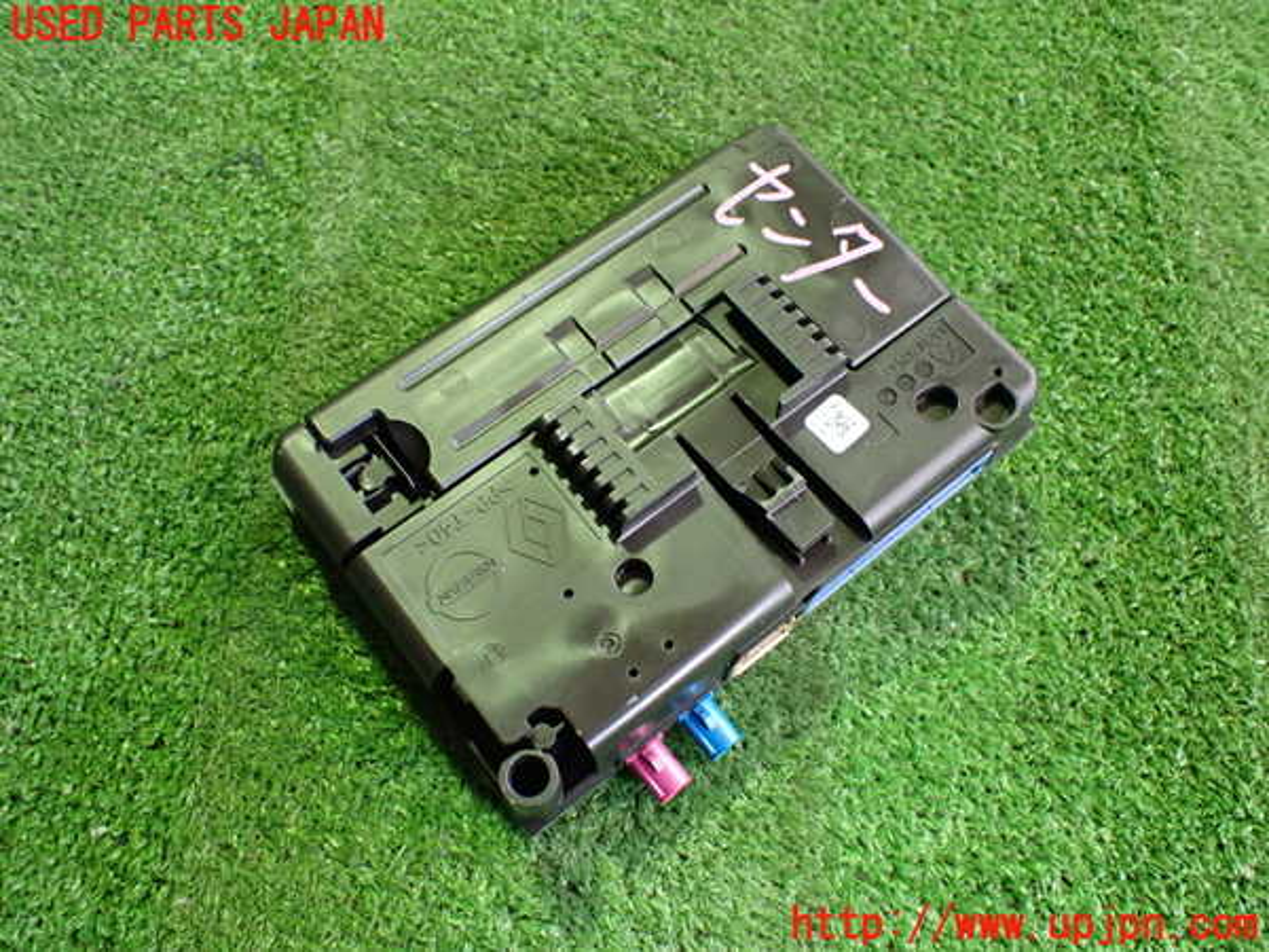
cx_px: 634
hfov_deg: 60.0
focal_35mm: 30
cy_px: 476
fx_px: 1100
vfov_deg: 46.8
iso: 800
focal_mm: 5.4
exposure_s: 1/40
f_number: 2.3
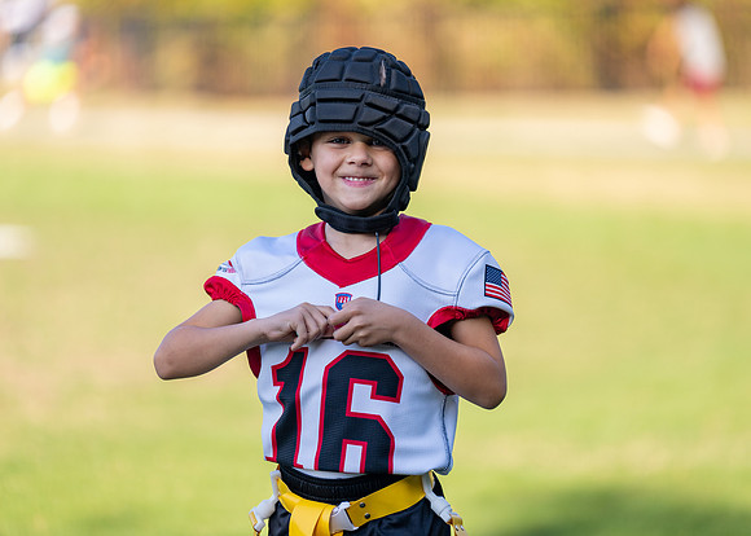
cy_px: 268
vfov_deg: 6.9
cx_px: 403
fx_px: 4476
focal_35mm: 210
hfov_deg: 9.6
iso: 200
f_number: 2.8
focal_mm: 200
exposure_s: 1/1000
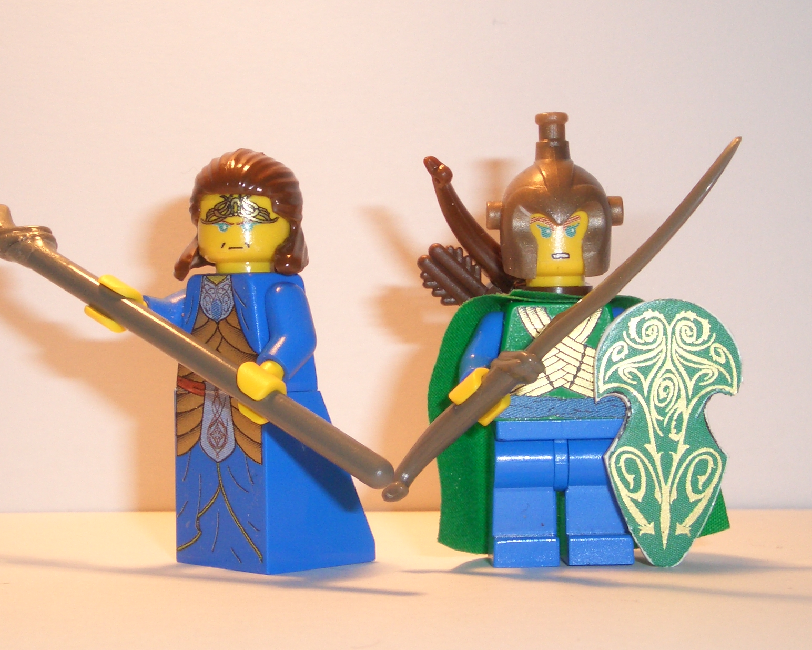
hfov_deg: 24.1
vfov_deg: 19.4
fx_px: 1898
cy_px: 301
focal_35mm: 79
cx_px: 369
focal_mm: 8.1
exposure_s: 1/50
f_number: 5
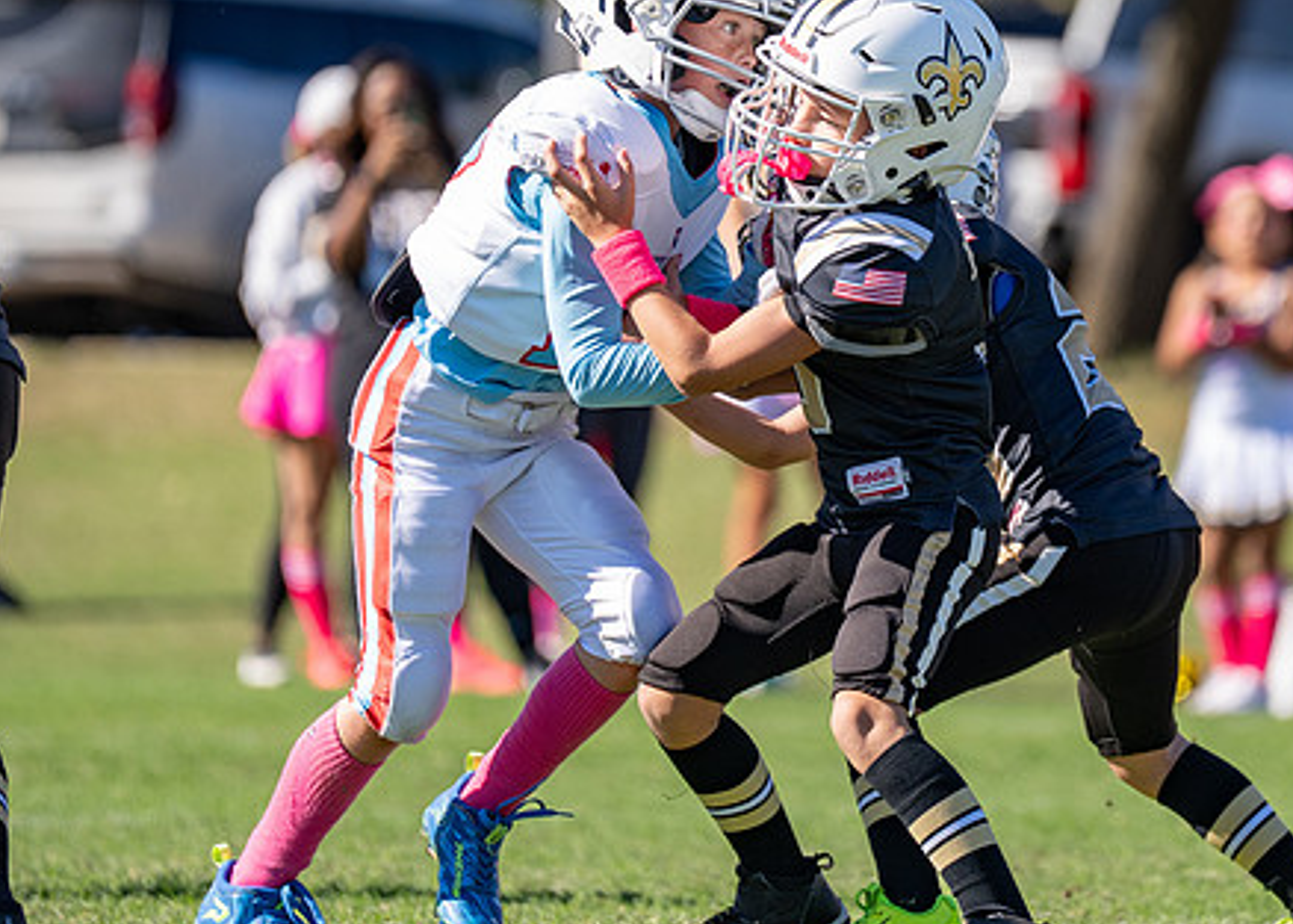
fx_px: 17225
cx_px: 1072
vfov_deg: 3.1
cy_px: 196
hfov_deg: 4.3
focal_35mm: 469
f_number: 2.8
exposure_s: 1/2000
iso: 160
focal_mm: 200
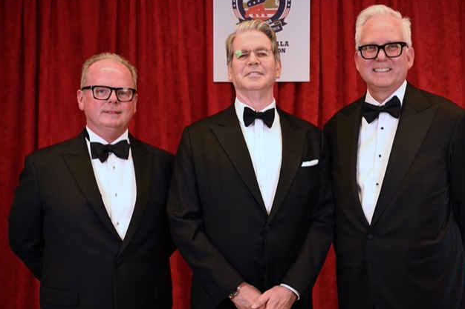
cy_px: 164
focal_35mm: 46
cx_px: 266
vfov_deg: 29.2
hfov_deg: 42.6
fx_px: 594
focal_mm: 36
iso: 640
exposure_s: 1/125
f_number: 4
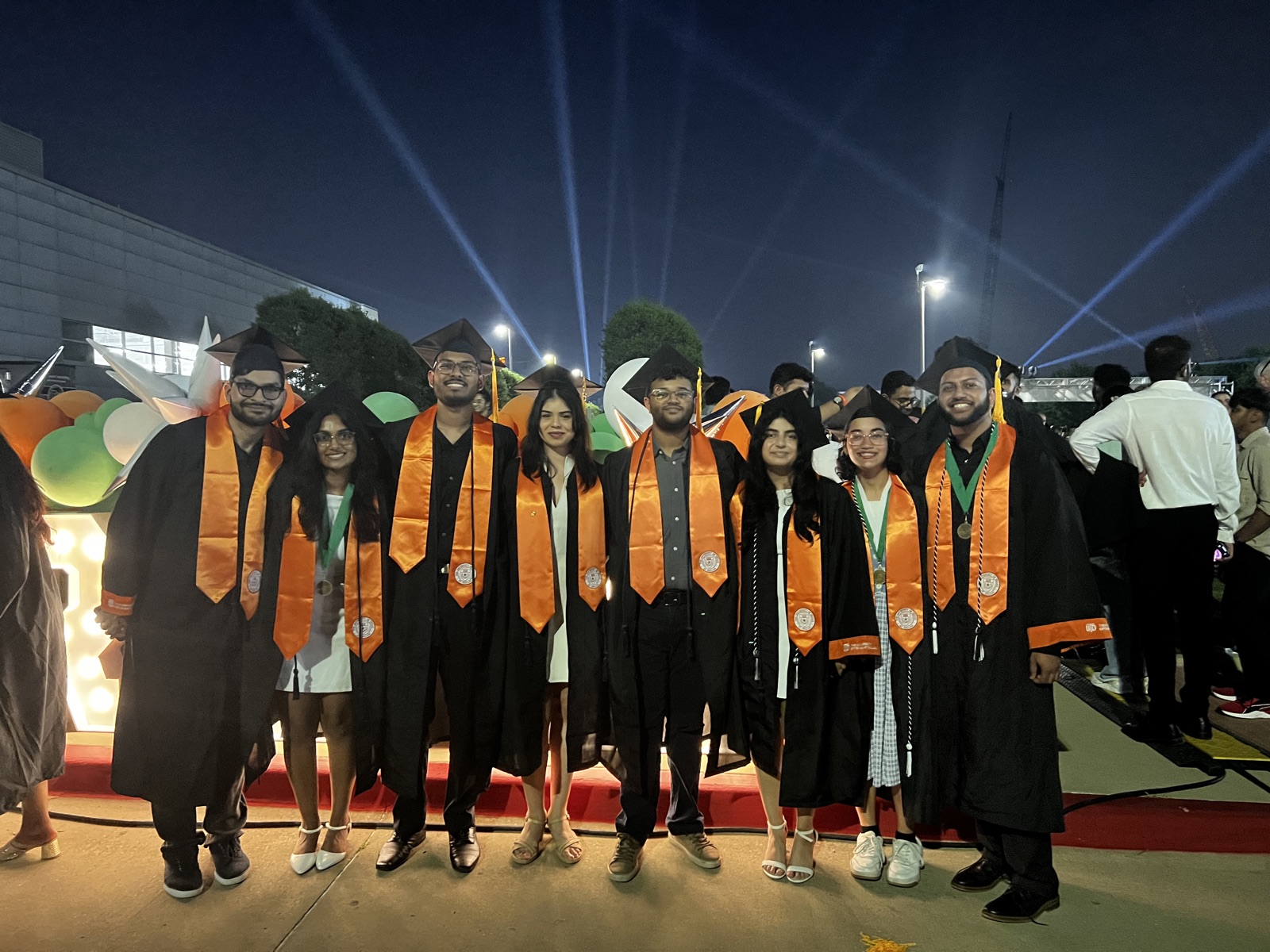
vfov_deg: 53.1
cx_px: 635
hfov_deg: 67.3
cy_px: 476
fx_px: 954
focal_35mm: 26
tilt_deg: -2.5
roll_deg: +1.2
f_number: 1.5
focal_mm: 5.7
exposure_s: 1/30
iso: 1000
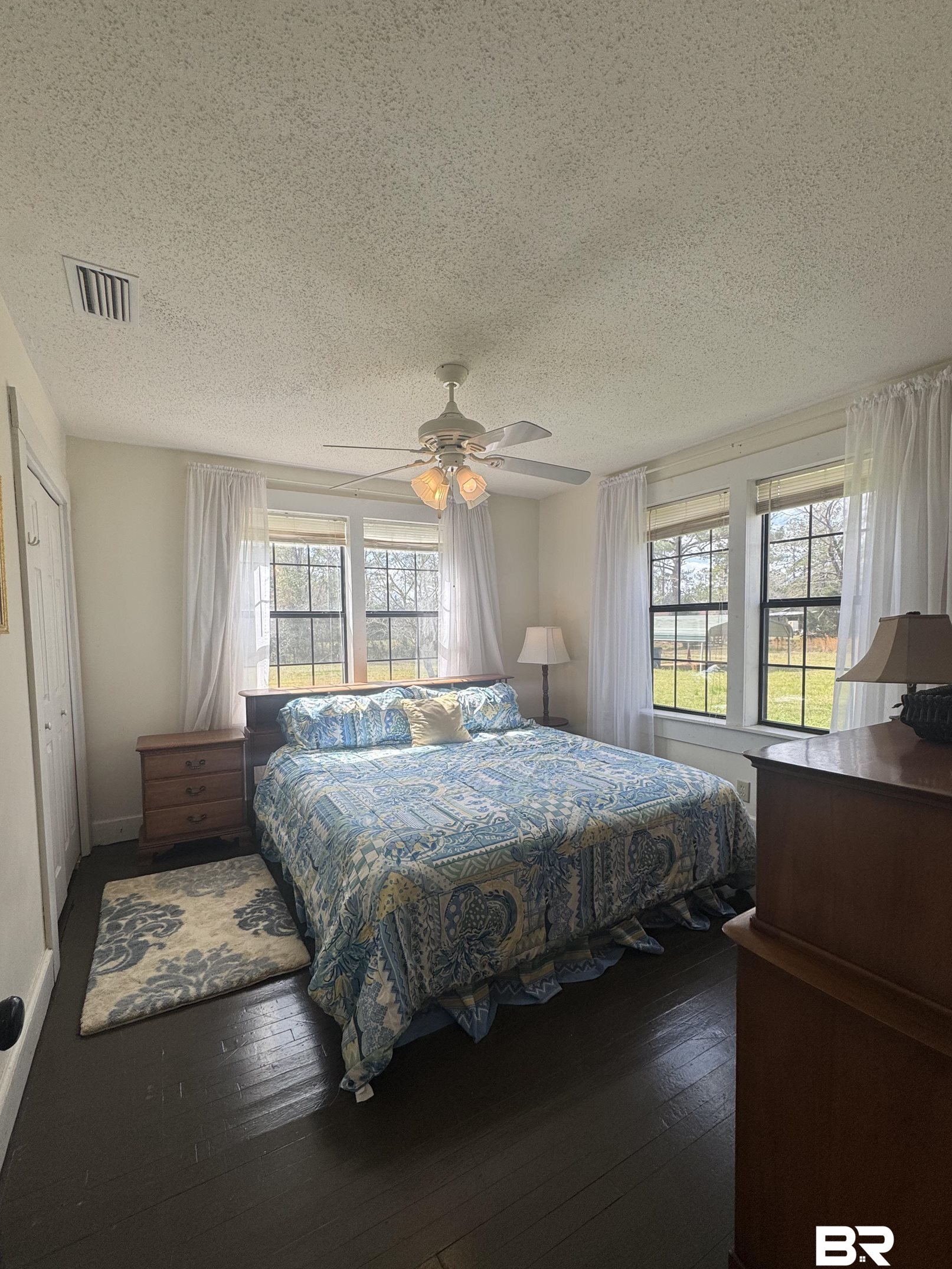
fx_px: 550
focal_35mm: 15
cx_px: 472
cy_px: 657
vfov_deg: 98.1
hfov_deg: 81.8
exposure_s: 1/383
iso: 40
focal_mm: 2.22
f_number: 2.2
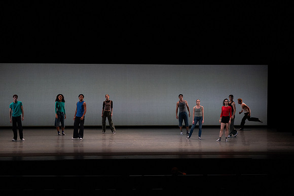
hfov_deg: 17.6
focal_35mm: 116
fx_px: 948
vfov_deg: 11.8
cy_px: 98
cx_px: 147
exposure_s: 1/500
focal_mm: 116
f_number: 9
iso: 5000
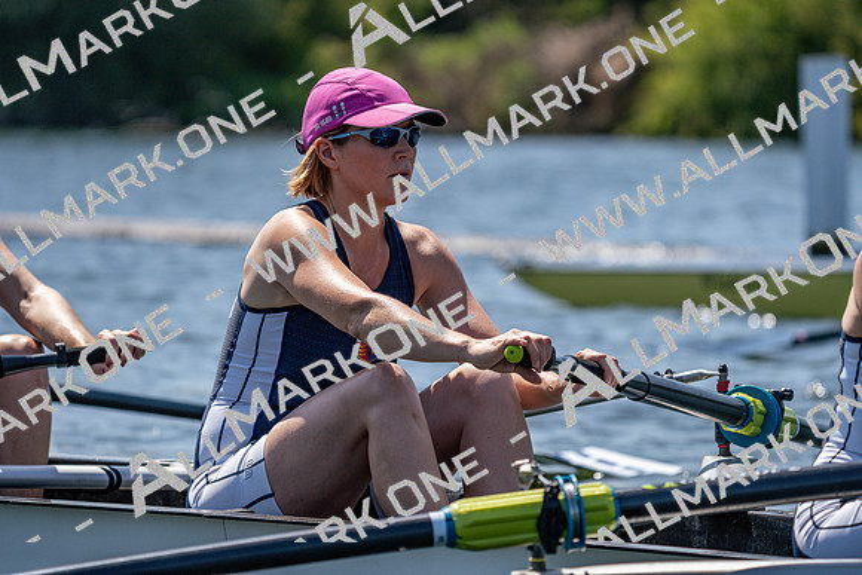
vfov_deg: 5.0
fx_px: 6634
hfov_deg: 7.4
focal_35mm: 277
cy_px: 288
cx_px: 431
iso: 250
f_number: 5.6
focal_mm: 277
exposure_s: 1/2000
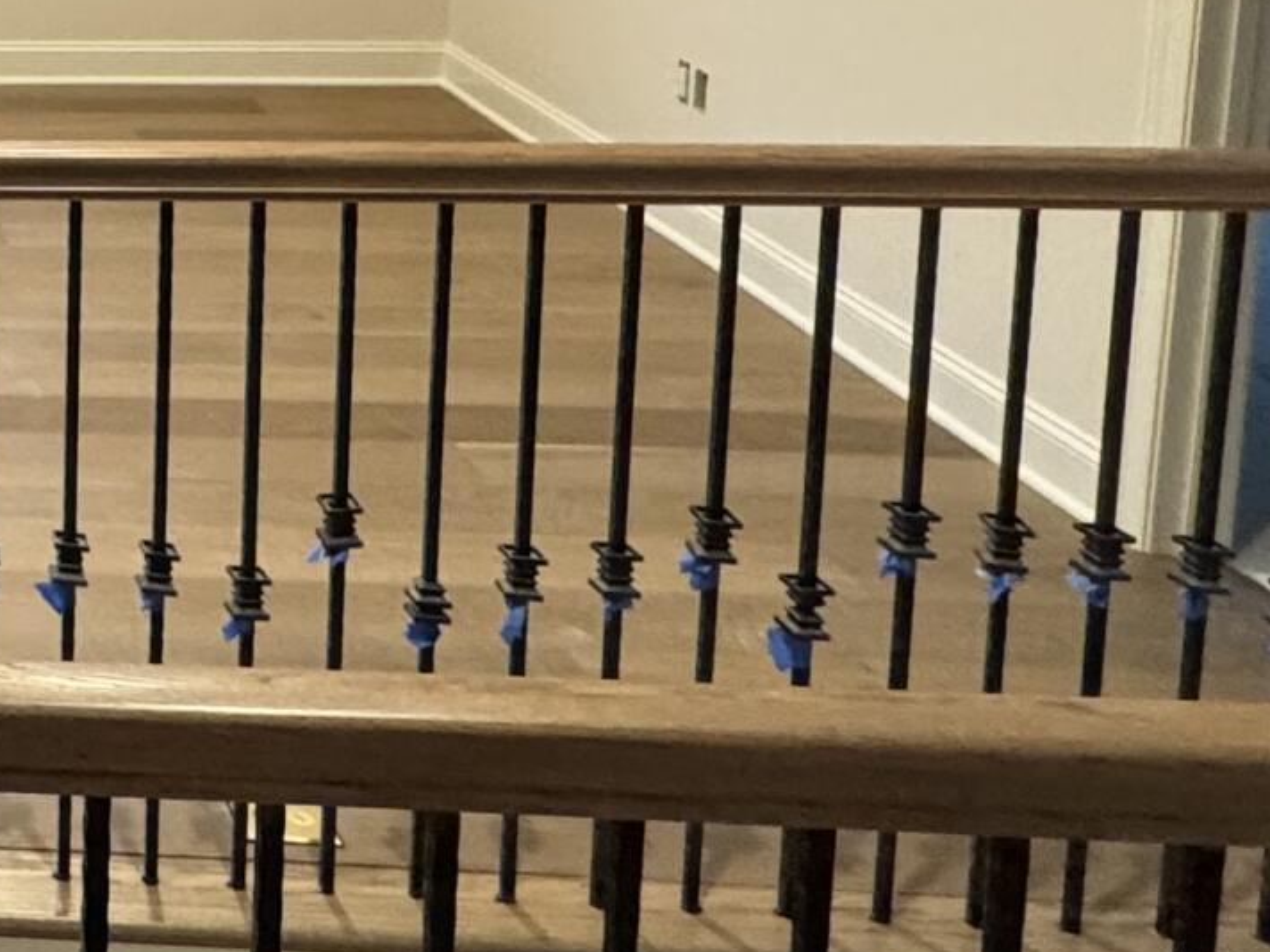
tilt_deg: -7.4
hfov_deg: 25.4
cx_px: -590
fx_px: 2165
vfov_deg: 23.3
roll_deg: +2.2
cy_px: -98
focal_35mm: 59
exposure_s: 1/60
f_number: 2.2
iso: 320
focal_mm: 2.22
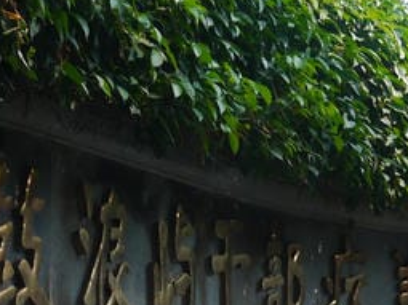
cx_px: 141
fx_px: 1555
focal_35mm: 132
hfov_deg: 14.9
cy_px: 367
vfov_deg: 11.0
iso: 160
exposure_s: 1/320
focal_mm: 14
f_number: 5.6
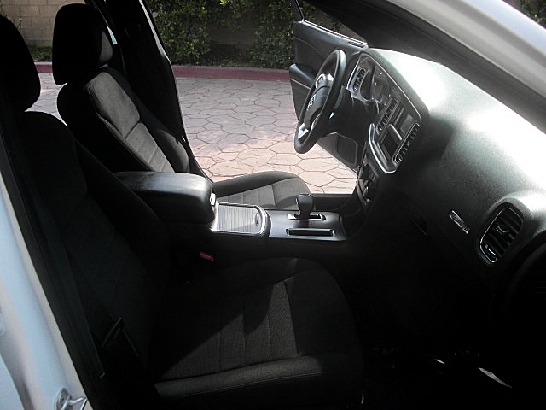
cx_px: 273
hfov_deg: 51.4
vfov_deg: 39.7
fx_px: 568
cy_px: 205
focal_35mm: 36
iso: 50
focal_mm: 6.3
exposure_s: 1/250
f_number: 2.8
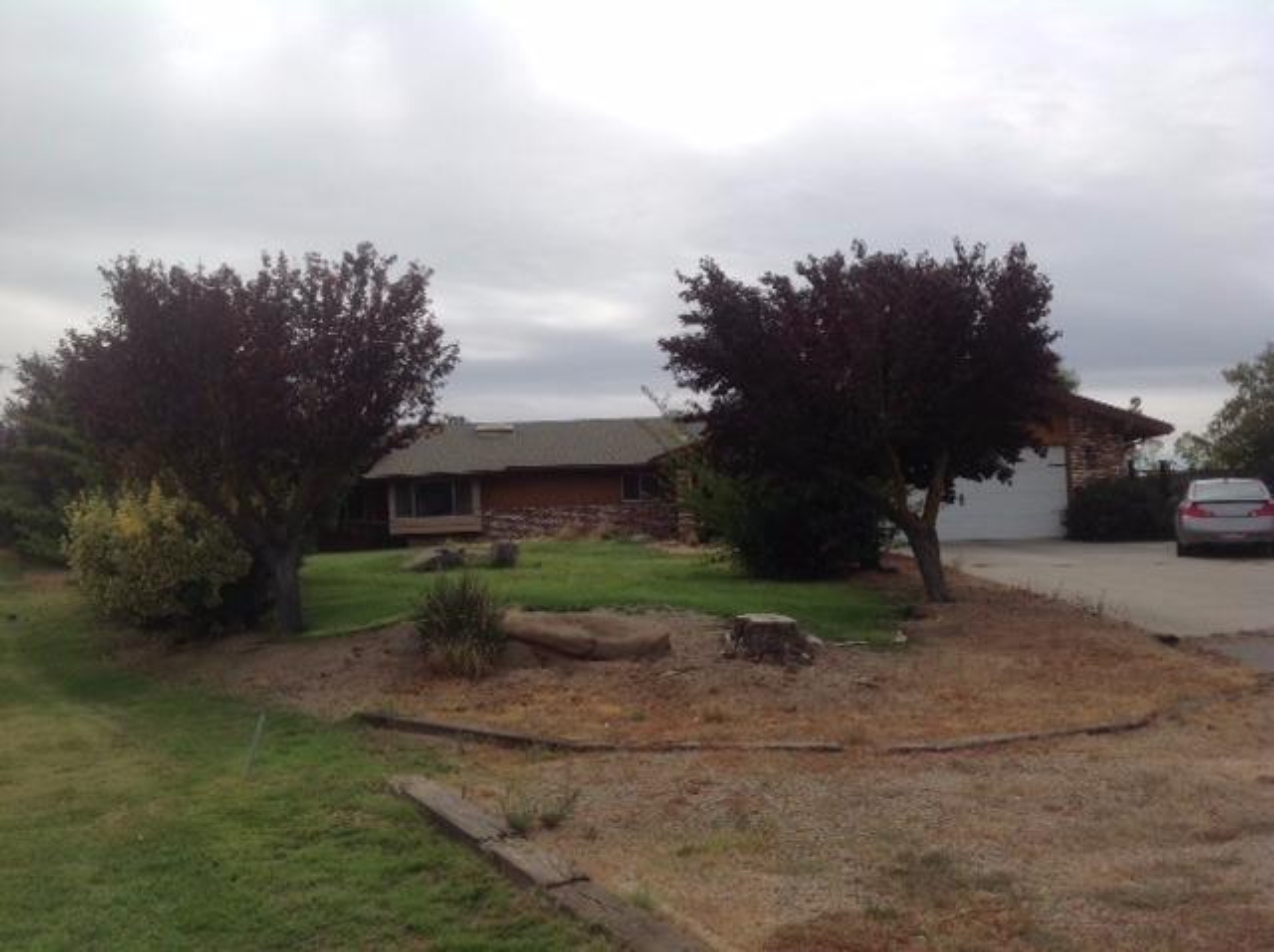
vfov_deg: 40.6
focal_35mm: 35
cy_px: 476
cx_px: 637
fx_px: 1286
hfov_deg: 52.7
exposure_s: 1/3030
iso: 50
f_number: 2.4
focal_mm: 4.28
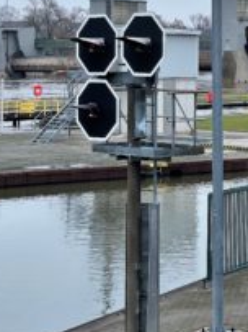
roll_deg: +0.1
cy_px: 43
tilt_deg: +1.7
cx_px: 229
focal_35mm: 128
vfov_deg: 15.3
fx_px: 1224
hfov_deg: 11.5
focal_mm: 6
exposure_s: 1/695
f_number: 2
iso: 25
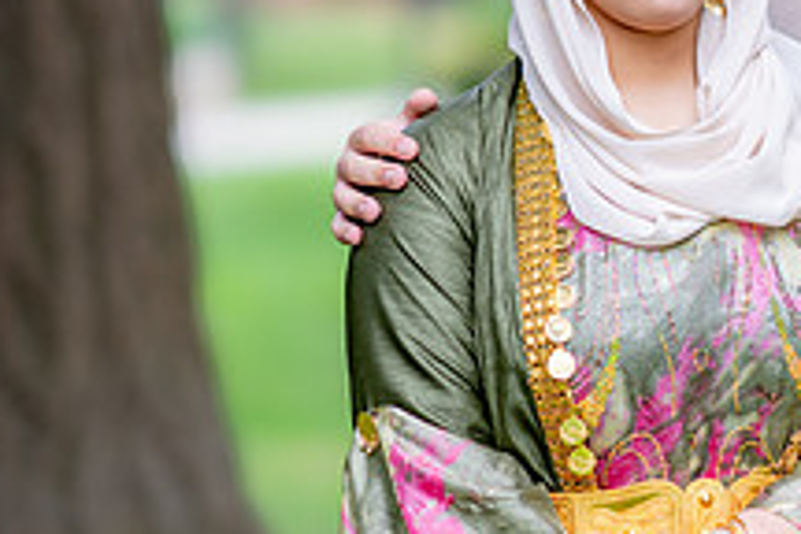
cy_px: 221
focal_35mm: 228
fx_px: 5073
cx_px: 879
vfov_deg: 6.0
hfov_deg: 8.9
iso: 100
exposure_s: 1/1000
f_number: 1.4
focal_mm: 85
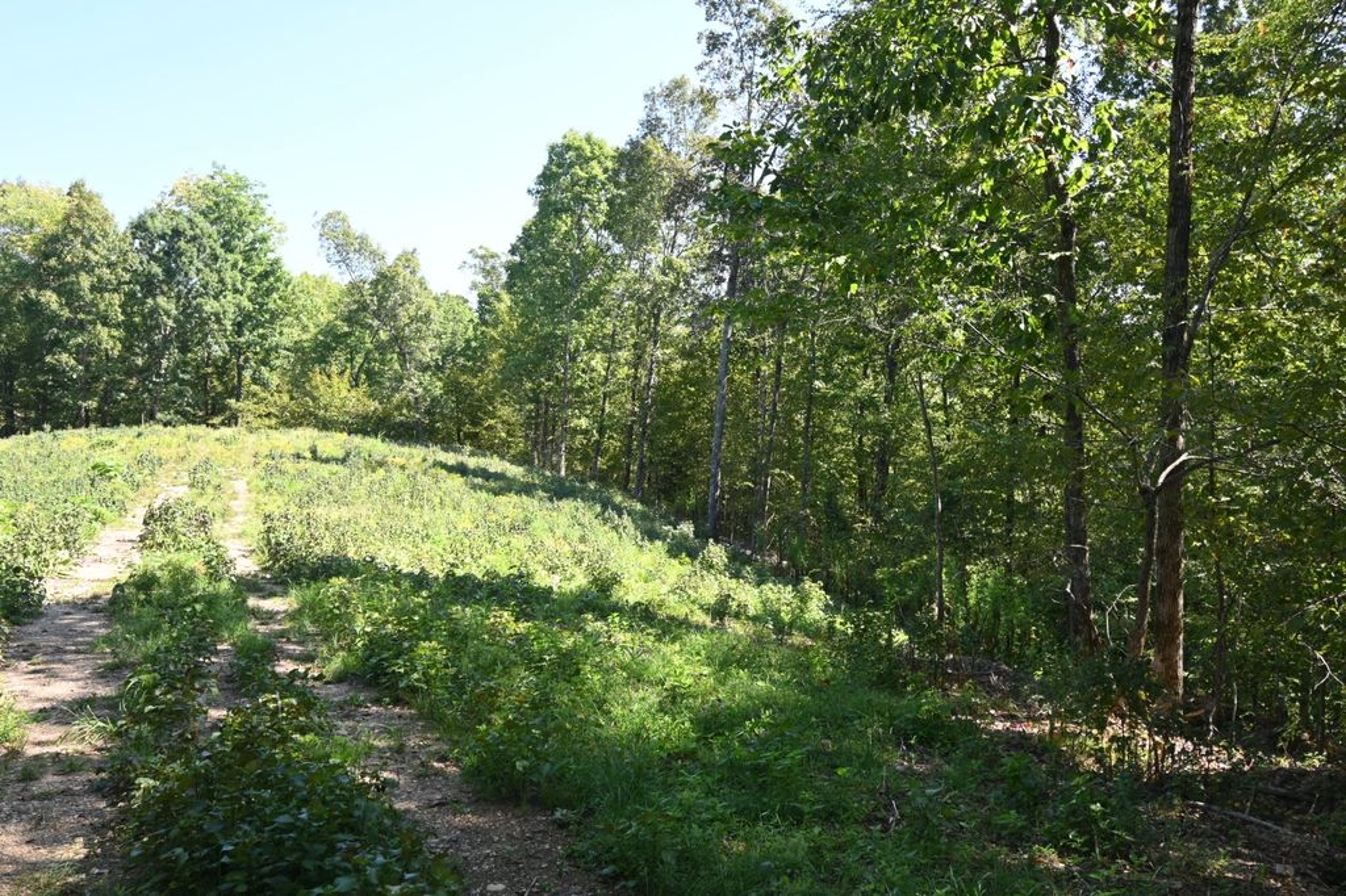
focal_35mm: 30
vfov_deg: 43.6
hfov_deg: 61.9
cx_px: 673
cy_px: 448
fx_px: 1121
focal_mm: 20
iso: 280
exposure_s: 1/250
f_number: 5.6
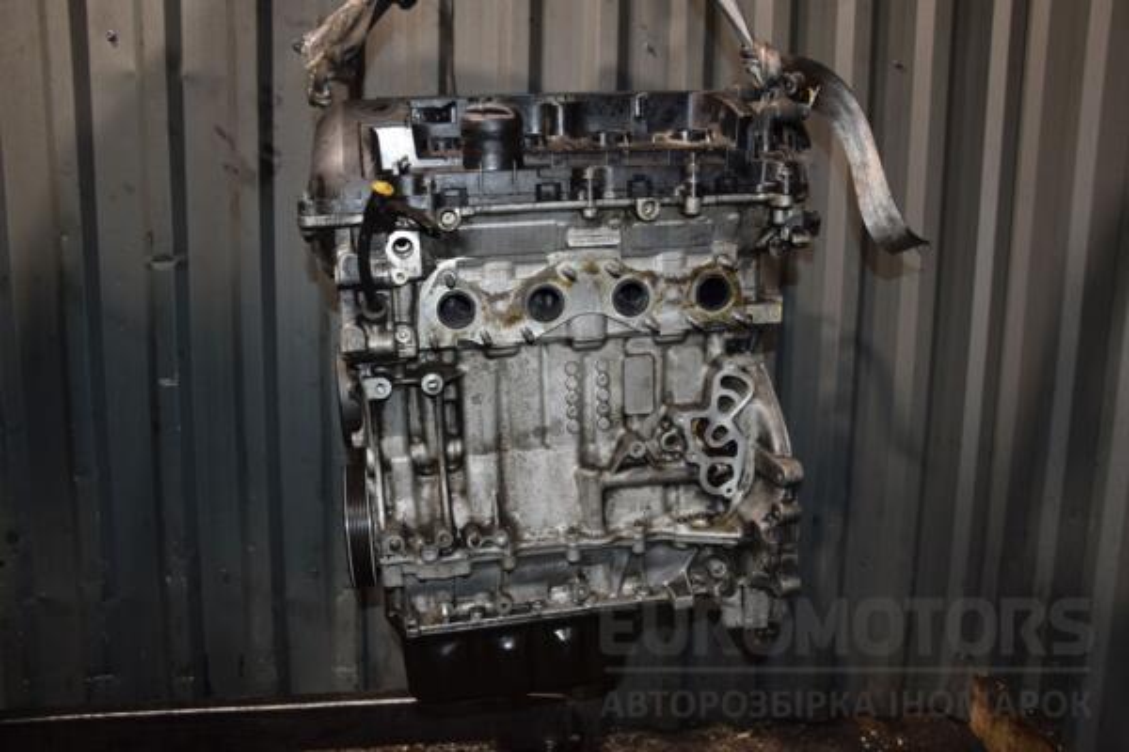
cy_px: 376
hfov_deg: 67.4
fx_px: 847
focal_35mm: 27
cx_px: 564
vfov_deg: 47.9
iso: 800
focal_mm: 18
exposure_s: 1/60
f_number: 5
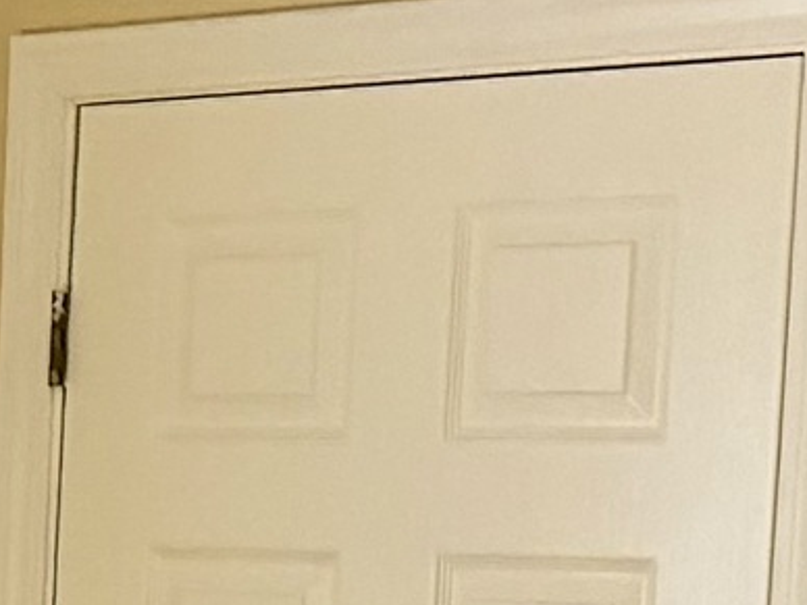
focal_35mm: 190
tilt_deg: -5.0
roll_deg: -1.3
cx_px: -532
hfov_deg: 10.0
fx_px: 4429
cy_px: 927
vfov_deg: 7.7
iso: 640
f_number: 1.78
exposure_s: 1/60
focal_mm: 6.76
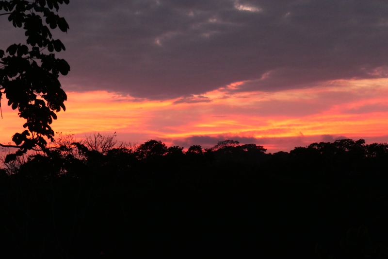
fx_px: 948
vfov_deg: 15.5
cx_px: 194
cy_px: 130
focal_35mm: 88
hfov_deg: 23.1
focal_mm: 32.2
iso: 1600
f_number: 5
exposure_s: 1/60
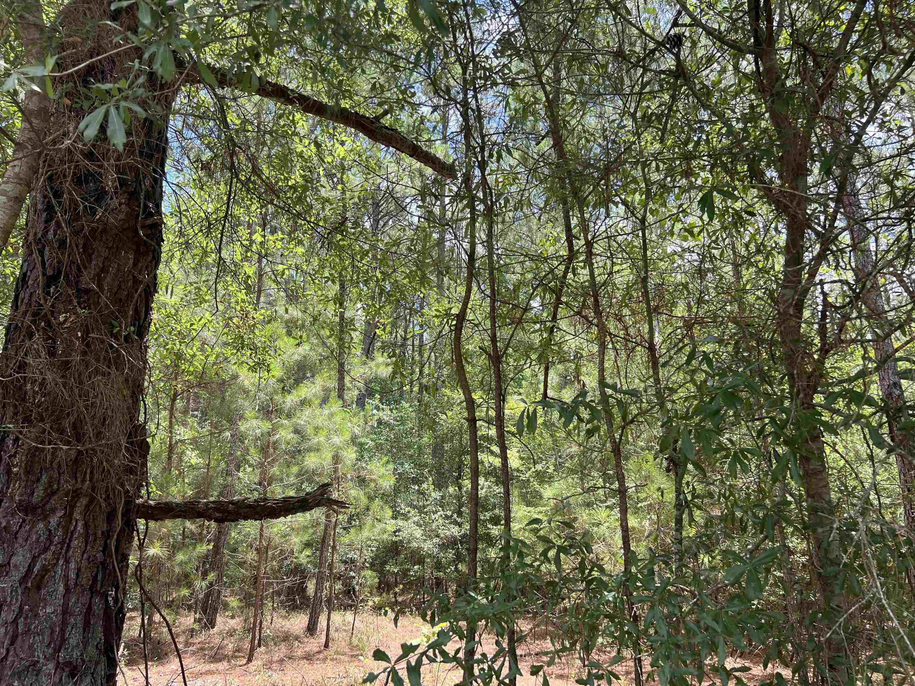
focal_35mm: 26
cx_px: 458
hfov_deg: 67.3
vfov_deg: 53.1
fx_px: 687
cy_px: 343
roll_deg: -0.1
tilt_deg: +15.8
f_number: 1.5
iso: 50
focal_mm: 5.7
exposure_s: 1/533
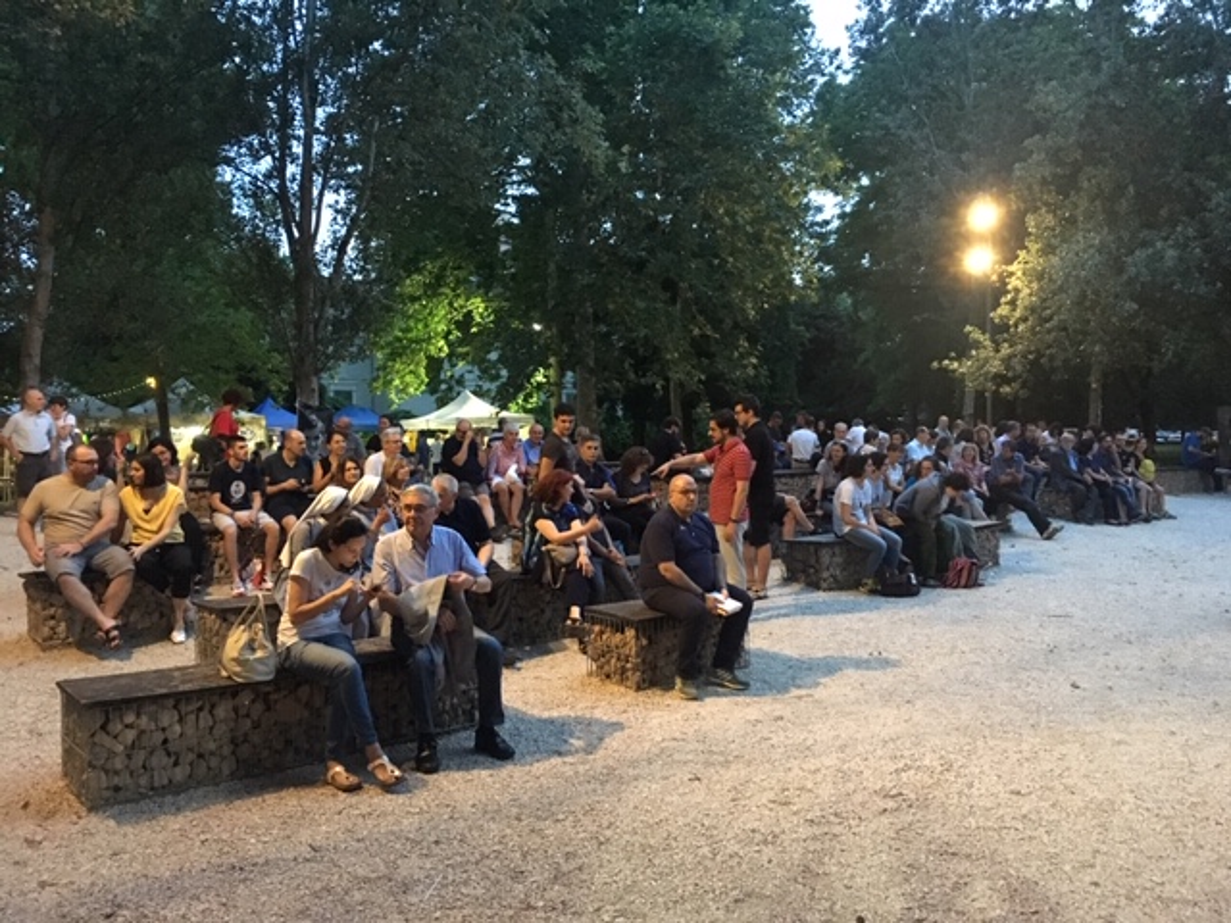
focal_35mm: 29
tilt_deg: -1.2
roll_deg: +0.3
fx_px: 1031
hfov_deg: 61.7
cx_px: 616
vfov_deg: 48.2
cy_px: 462
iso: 320
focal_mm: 4.15
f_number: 2.2
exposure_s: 1/17
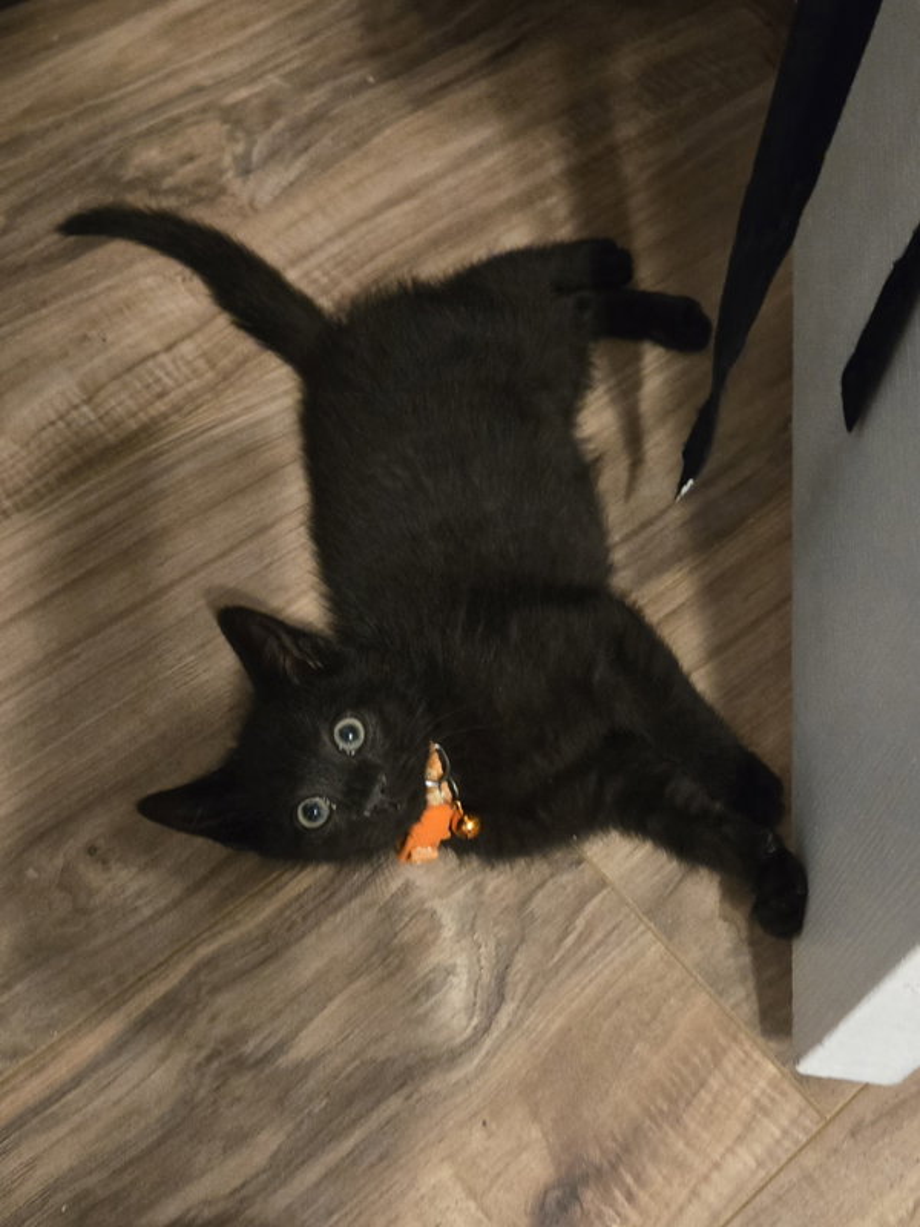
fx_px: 815
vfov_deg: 73.9
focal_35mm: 23
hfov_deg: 58.9
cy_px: 614
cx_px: 460
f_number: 1.8
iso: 1250
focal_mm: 5.4
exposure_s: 1/60.2
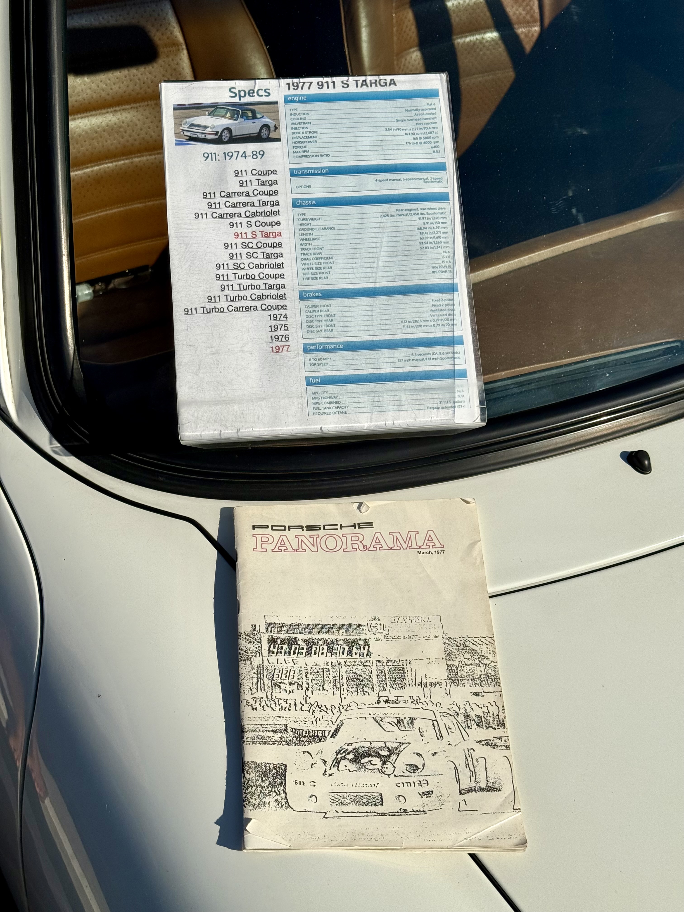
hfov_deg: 30.3
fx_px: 1265
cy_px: 456
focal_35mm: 48
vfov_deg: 39.7
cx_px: 342
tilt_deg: -44.5
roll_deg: -8.7
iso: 64
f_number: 1.78
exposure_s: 1/7143
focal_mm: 6.76
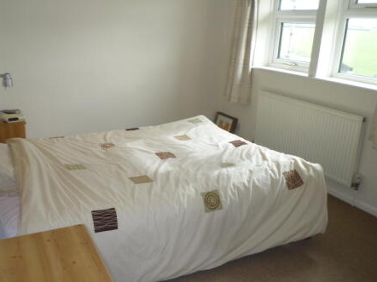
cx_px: 162
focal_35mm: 33
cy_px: 146
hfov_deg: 55.2
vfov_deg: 42.9
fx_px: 359
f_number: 2.8
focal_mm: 4.4
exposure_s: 1/50
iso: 100
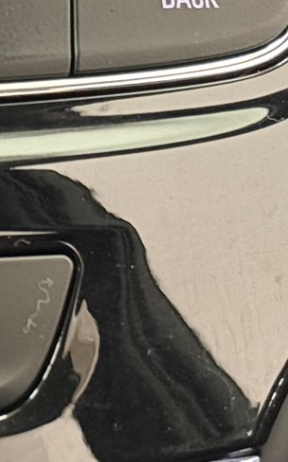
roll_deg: -0.9
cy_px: 412
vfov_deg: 10.7
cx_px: -225
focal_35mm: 195
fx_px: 2450
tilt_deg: -13.9
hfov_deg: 6.6
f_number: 1.78
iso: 640
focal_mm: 6.76
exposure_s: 1/20
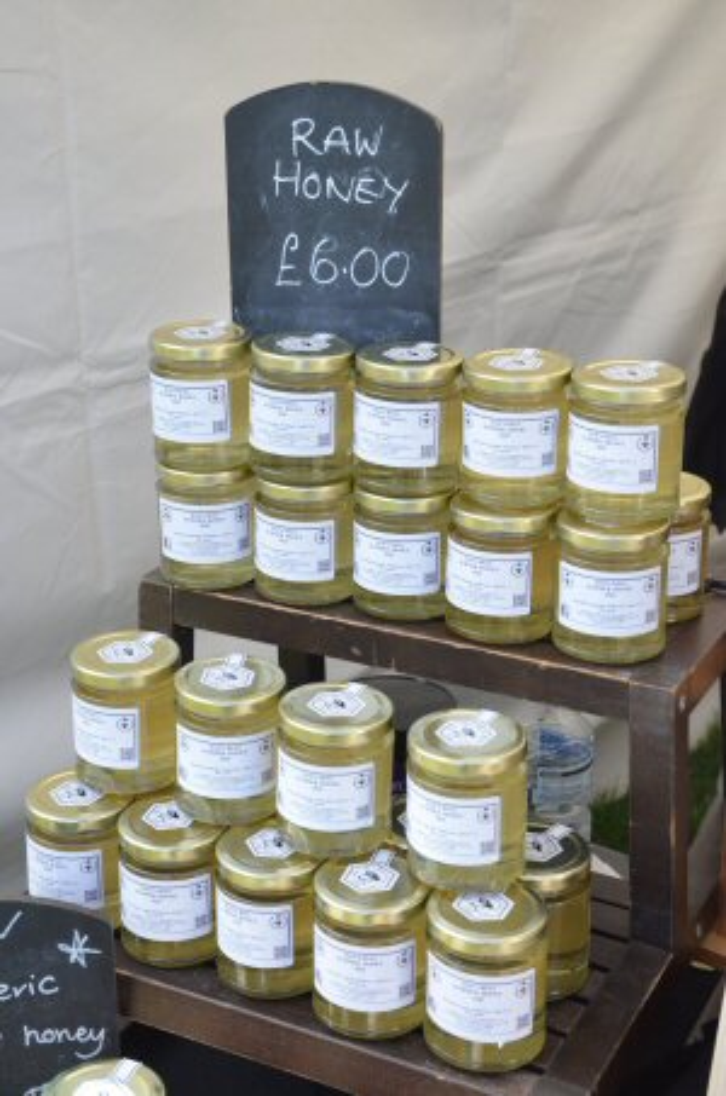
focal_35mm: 60
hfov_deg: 22.5
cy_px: 548
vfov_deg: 33.5
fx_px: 1823
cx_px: 363
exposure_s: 1/800
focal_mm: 40
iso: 1600
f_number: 8
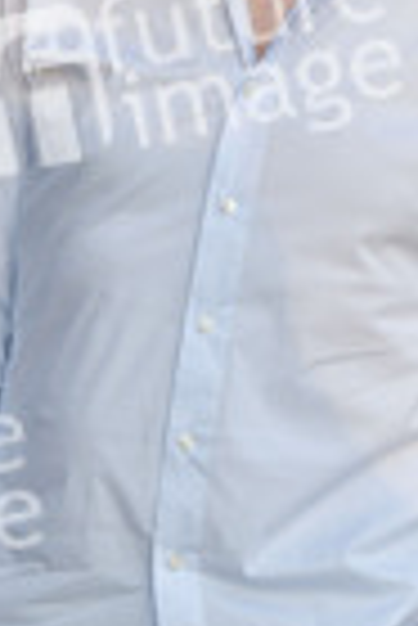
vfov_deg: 10.2
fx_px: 3492
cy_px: 297
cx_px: 301
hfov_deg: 6.8
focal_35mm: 201
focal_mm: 70
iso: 320
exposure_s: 1/200
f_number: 5.6
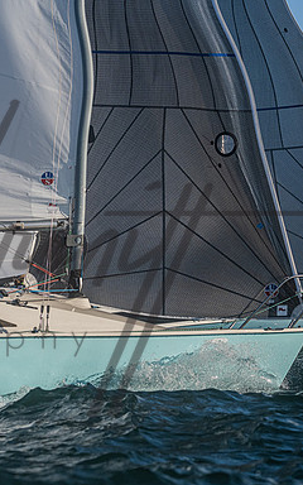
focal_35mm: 154
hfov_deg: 8.5
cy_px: 243
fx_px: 2035
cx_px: 32
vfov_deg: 13.6
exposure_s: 1/3200
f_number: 6.3
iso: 400
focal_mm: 100
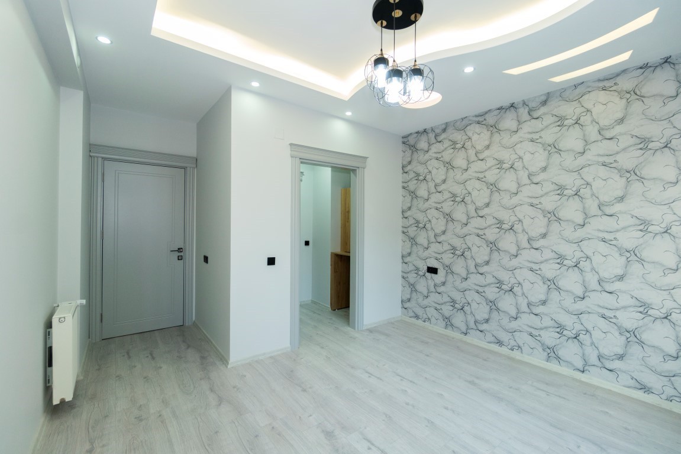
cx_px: 340
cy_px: 227
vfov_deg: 77.4
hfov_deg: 100.4
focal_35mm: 15
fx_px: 284
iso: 1000
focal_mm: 10
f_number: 4
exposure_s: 1/80
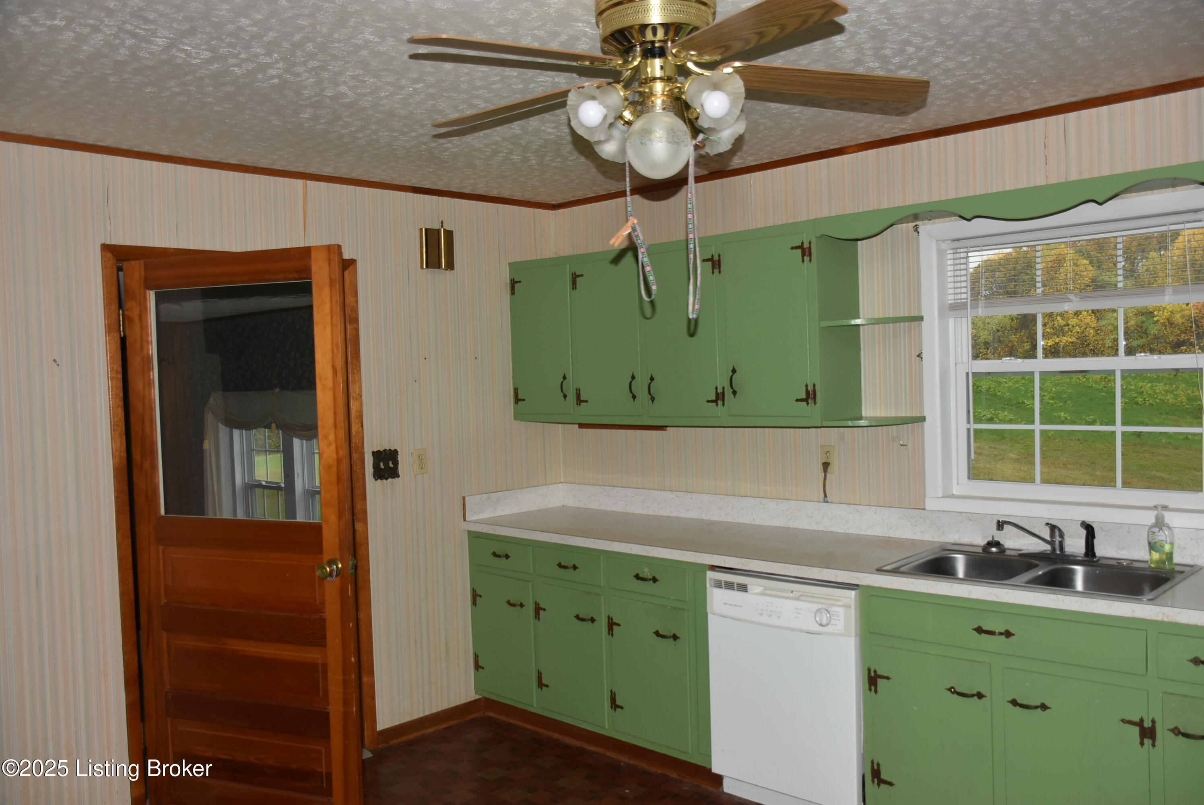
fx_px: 1004
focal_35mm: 30
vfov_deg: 43.7
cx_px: 602
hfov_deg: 61.9
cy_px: 402
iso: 250
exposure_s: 1/60
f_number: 3.5
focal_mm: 20
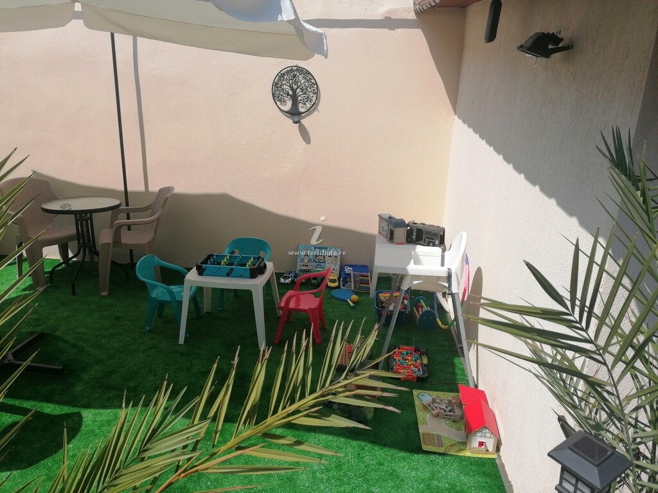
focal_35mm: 27
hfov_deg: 65.3
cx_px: 329
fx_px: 513
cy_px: 246
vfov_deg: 51.4
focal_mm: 4.75
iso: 50
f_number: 1.8
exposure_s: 1/2174
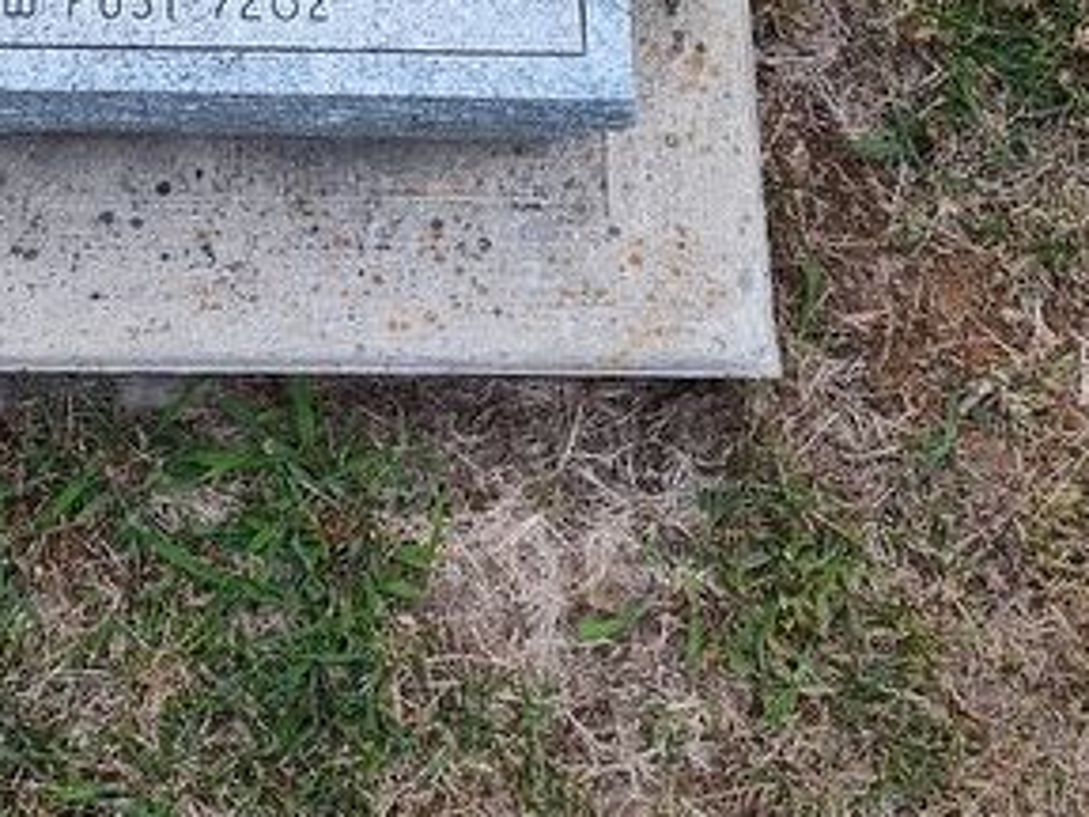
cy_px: -212
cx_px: 219
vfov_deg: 21.1
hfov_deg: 29.6
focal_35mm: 64
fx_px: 2013
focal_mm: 5.56
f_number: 1.8
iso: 100
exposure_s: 1/393
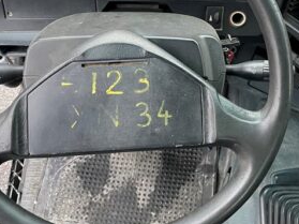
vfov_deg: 25.7
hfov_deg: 33.8
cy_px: 50
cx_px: 214
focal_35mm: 56
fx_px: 483
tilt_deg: -60.3
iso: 500
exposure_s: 1/60
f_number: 1.6
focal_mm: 4.2
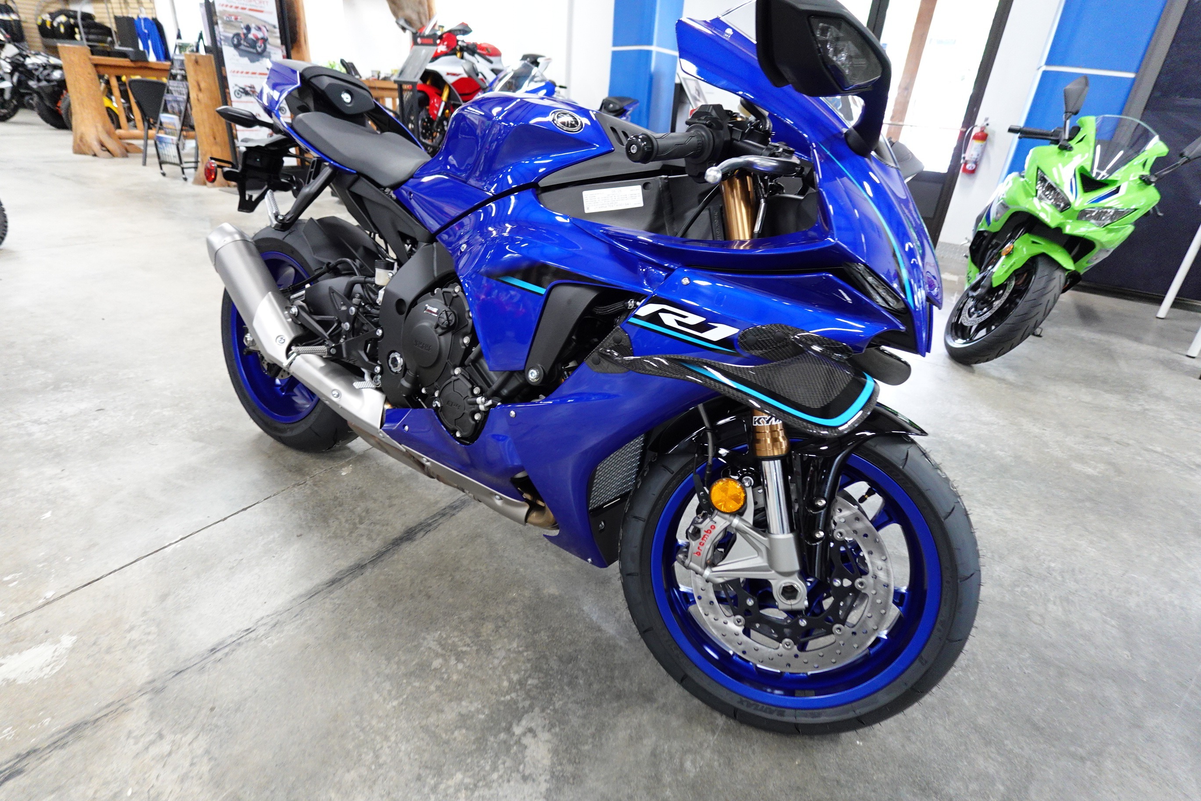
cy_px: 400
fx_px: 600
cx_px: 600
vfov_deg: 67.4
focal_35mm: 18
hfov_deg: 90.0
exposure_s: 1/80
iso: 800
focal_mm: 6.9
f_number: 1.8
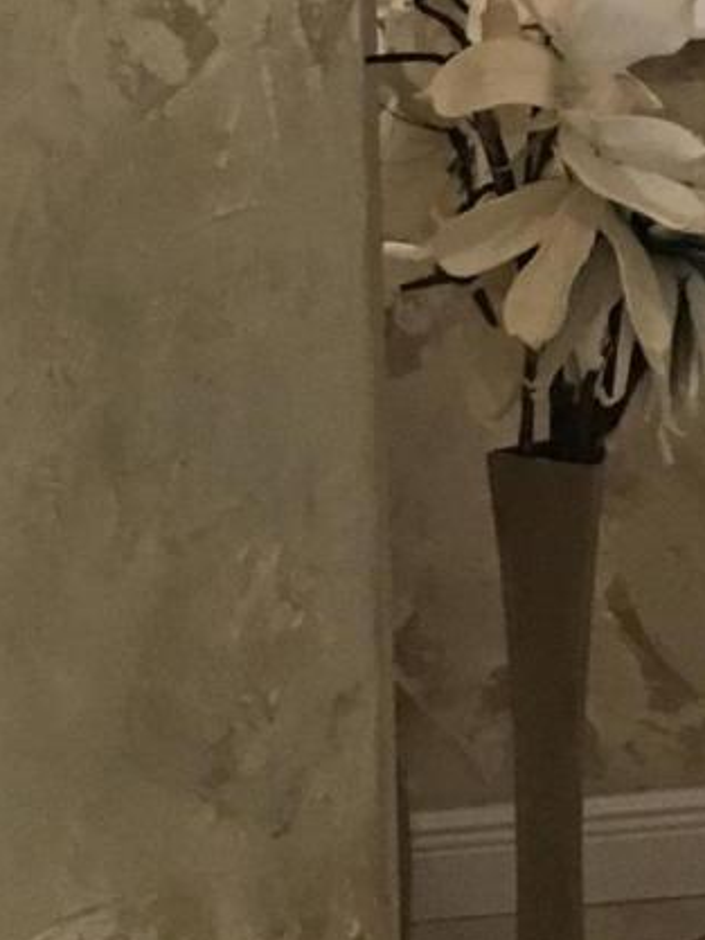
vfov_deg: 13.9
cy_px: -59
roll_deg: +1.1
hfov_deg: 10.4
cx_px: 1000
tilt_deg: -2.2
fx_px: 3773
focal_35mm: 139
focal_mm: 4.15
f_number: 2.2
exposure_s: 1/30
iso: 125
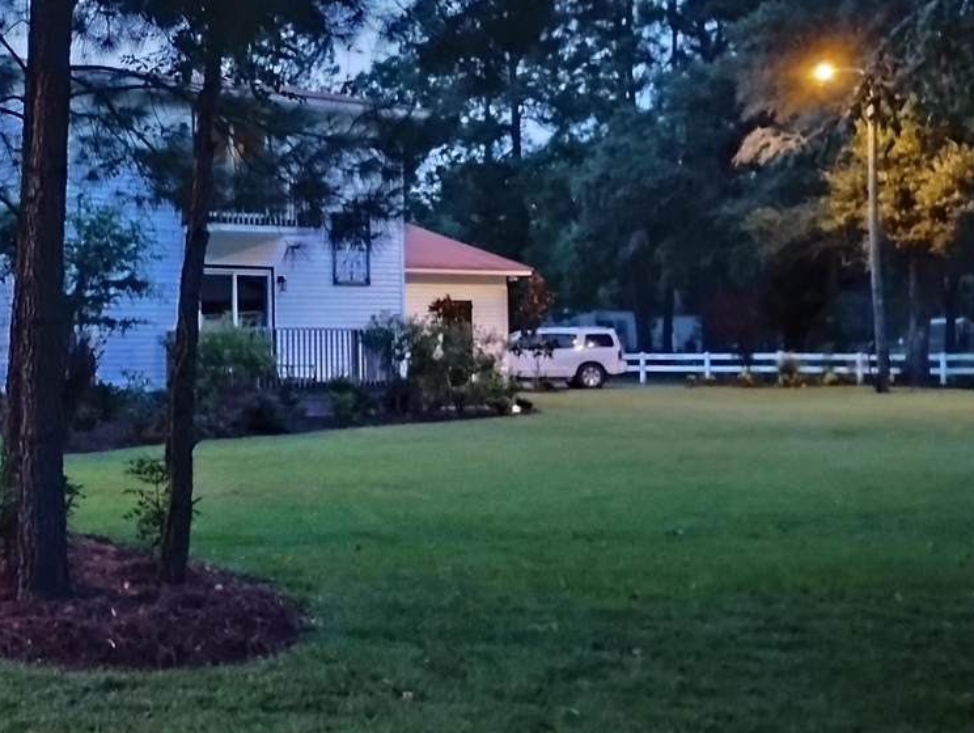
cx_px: 147
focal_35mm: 48
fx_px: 1352
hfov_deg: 37.7
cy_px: 304
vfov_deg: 30.3
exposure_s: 1/14
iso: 11584
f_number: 1.8
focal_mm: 4.26
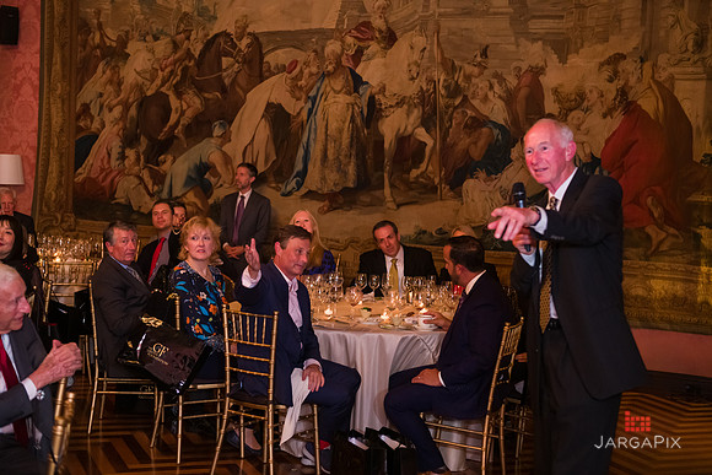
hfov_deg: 36.2
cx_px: 356
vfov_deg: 24.6
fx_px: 1088
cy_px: 238
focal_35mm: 55
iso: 3200
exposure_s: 1/100
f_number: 3.2
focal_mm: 55
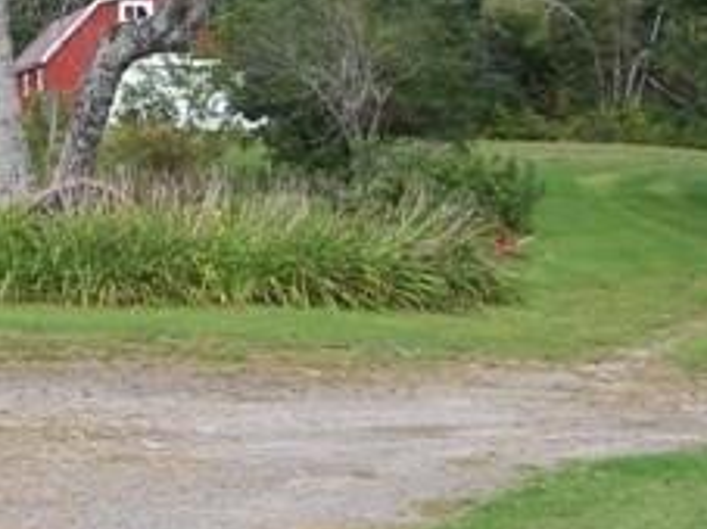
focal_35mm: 107
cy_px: 40
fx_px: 2184
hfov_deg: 17.6
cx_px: -103
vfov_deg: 13.7
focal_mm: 6.3
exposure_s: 1/250
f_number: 4
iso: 64
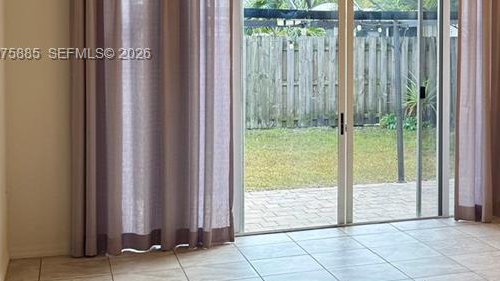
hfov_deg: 32.2
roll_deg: -0.5
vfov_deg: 18.9
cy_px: 55
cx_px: 417
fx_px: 835
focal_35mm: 63
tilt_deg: -0.2
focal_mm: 6.76
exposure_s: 1/120
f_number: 1.78
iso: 80
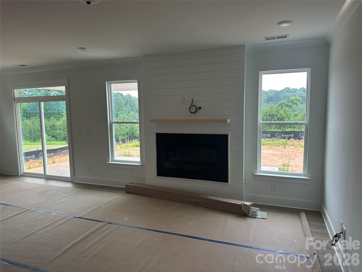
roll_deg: +1.1
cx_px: 181
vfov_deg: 56.8
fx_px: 251
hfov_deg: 71.6
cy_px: 136
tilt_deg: -5.7
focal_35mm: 24
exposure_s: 1/133
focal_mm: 6.86
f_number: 1.78
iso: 64
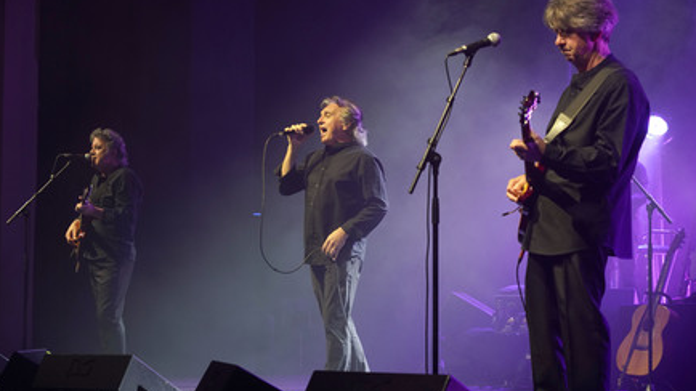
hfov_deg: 24.7
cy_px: 167
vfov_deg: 14.1
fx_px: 1587
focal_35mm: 86
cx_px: 341
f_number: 5
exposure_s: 1/160
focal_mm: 79
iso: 1600
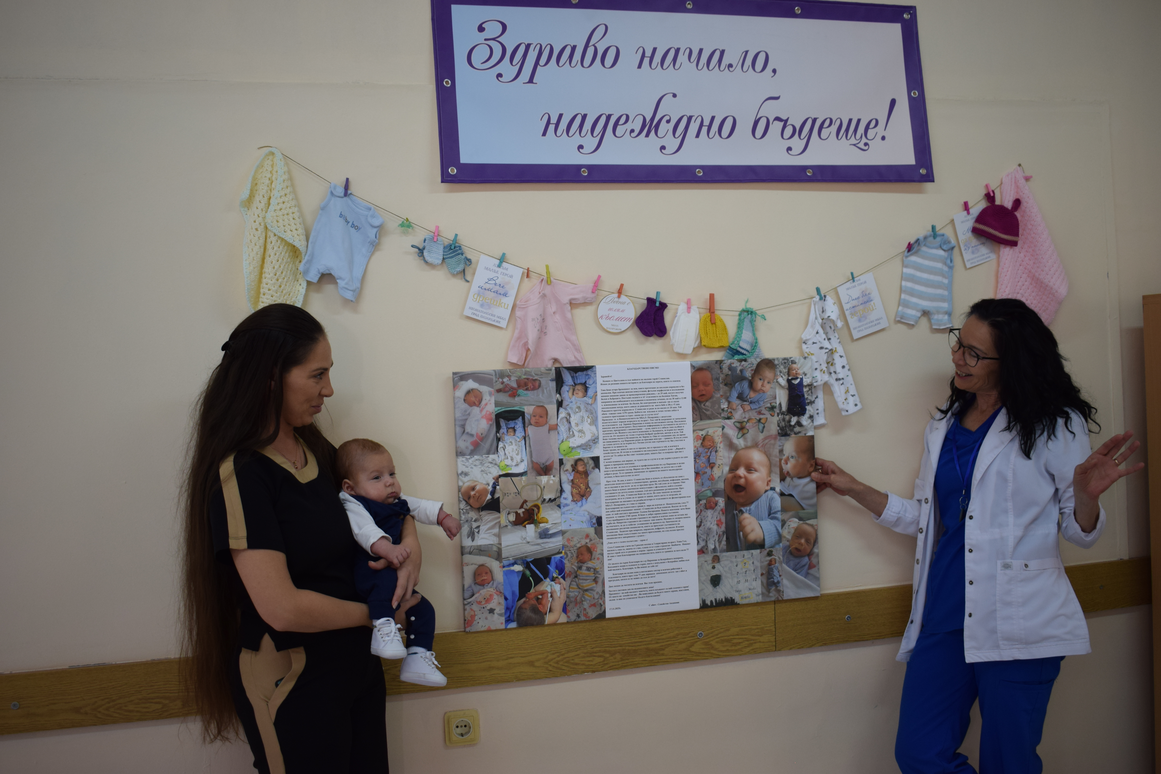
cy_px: 387
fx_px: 1161
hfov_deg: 53.1
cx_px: 580
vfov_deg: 36.9
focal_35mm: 36
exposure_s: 1/60
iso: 400
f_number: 4
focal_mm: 24
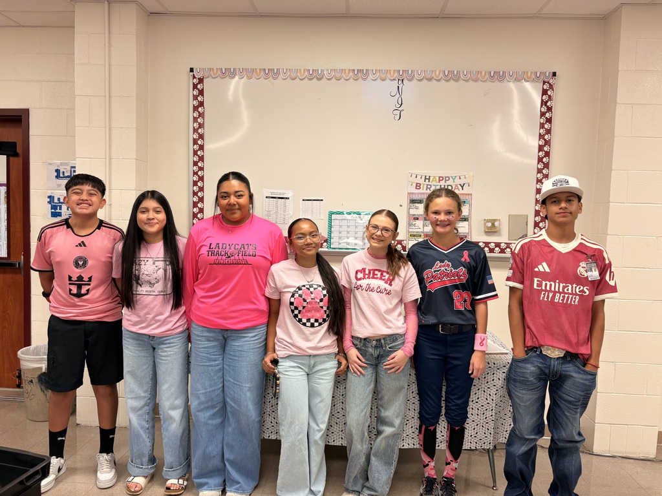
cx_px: 331
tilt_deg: -3.5
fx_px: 497
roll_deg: -1.4
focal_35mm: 26
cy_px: 248
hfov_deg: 67.3
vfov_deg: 53.1
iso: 80
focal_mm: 5.96
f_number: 1.6
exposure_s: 1/60
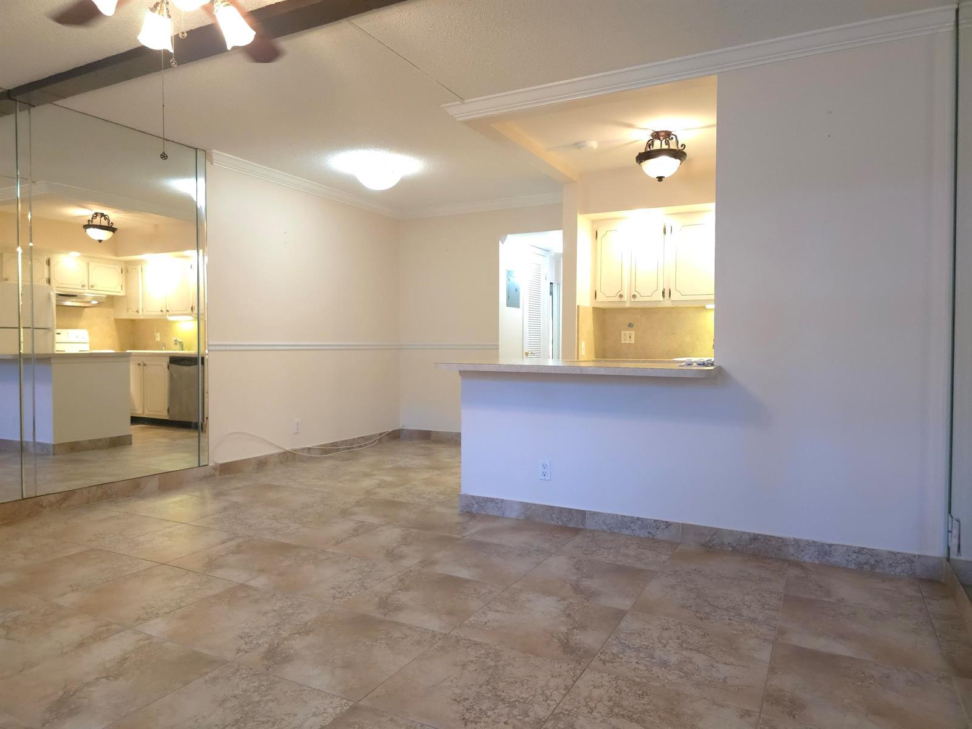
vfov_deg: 58.9
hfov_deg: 73.9
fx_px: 646
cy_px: 364
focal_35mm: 23
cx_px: 486
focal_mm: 6.3
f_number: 1.7
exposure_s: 1/125
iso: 800
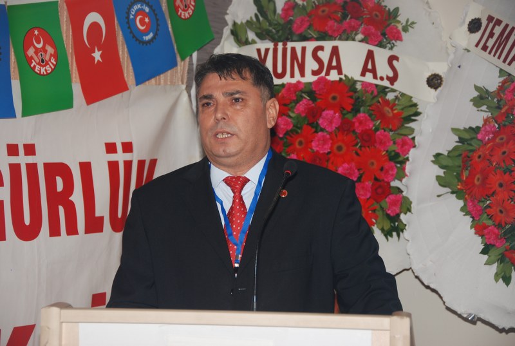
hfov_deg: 18.1
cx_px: 258
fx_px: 1613
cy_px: 173
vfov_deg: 12.2
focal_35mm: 112
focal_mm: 75
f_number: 5.3
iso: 200
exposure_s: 1/60
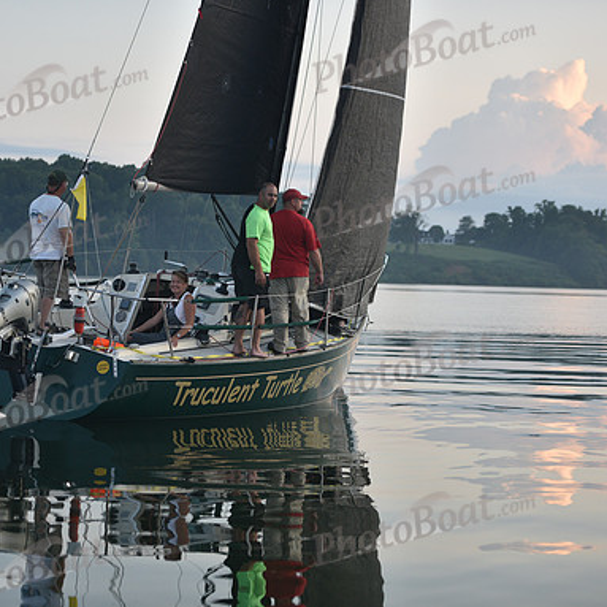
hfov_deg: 19.3
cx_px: 231
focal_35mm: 90
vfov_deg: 19.3
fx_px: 1785
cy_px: 304
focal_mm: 70
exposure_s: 1/640
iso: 320
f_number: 2.8
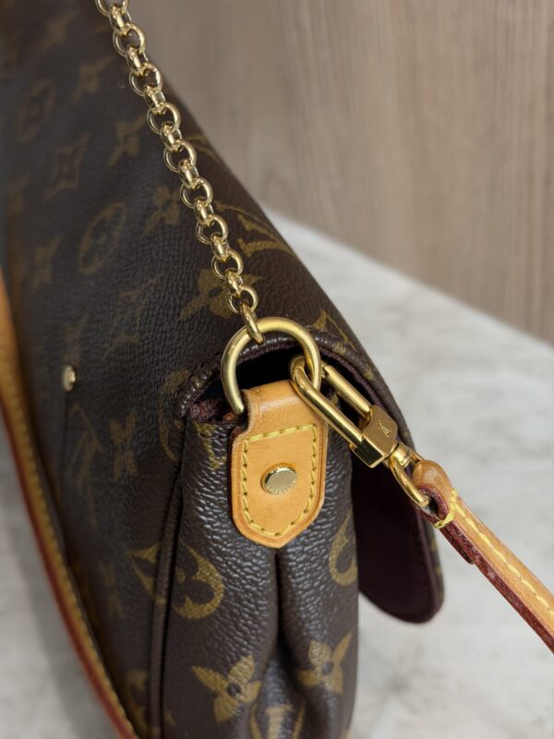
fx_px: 1024
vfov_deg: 39.7
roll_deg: +9.9
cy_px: 370
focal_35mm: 48
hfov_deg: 30.3
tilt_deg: -38.9
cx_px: 277
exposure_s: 1/120
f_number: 1.78
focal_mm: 6.76
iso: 100
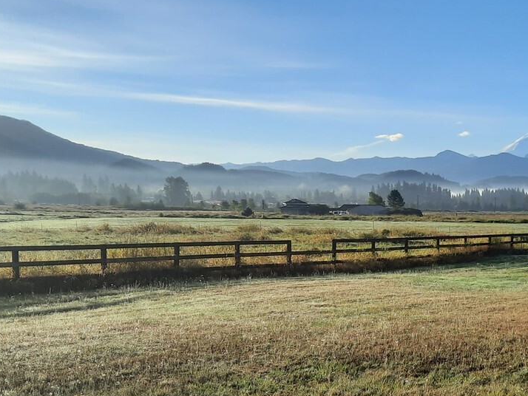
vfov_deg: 25.7
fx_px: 854
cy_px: 310
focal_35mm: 56
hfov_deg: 33.3
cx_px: 429
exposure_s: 1/864
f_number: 2
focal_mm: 4.6
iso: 32
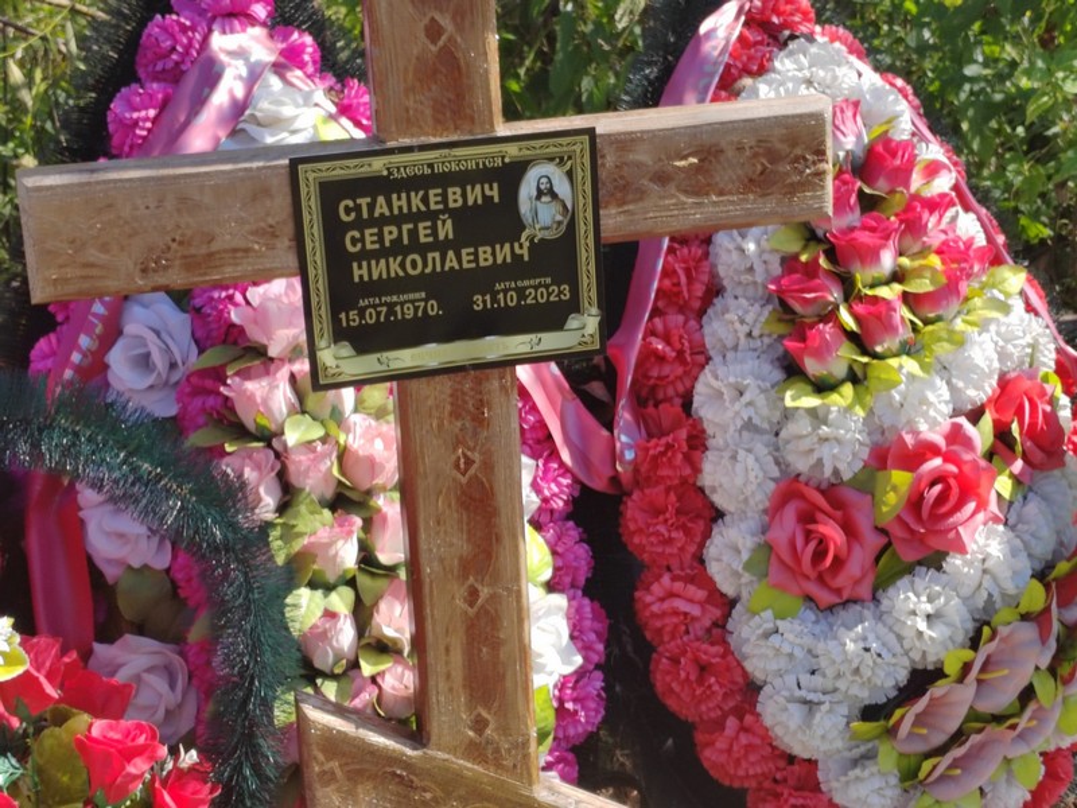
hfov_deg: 28.6
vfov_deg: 21.6
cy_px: 404
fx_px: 2116
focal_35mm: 68
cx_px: 538
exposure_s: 1/710
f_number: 1.9
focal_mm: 5.52
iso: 100
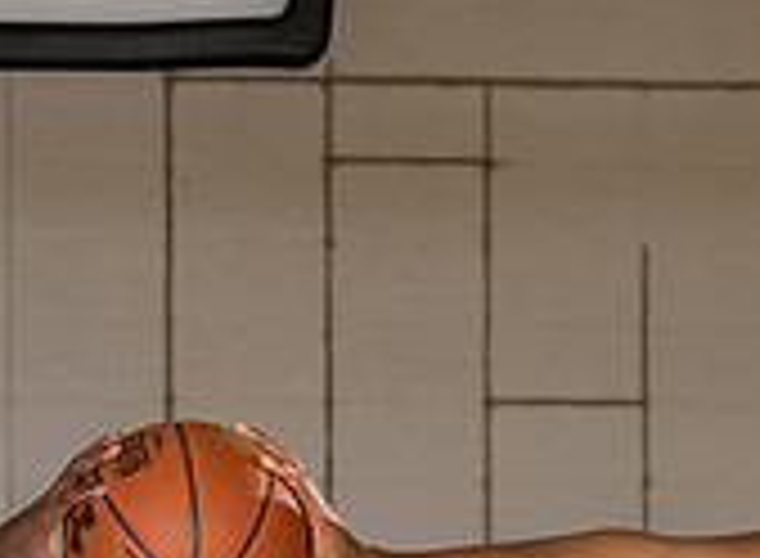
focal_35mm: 322
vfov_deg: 4.5
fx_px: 7015
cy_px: 746
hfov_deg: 6.2
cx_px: 603
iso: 400
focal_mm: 70
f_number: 5.6
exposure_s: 1/125
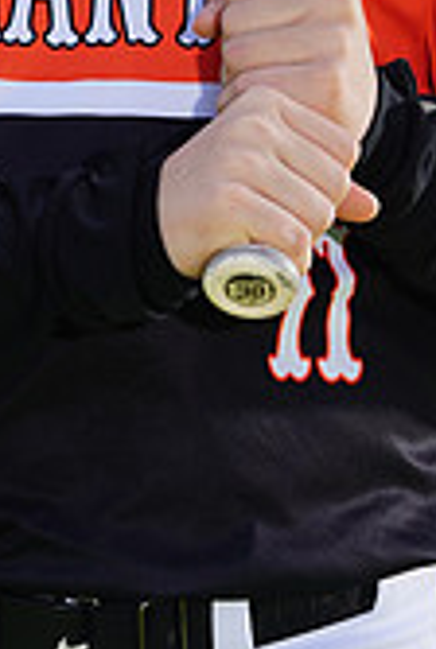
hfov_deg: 1.9
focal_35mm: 746
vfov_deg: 2.8
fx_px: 13495
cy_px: -148
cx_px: 204
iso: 100
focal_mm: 215
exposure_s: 1/250
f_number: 8
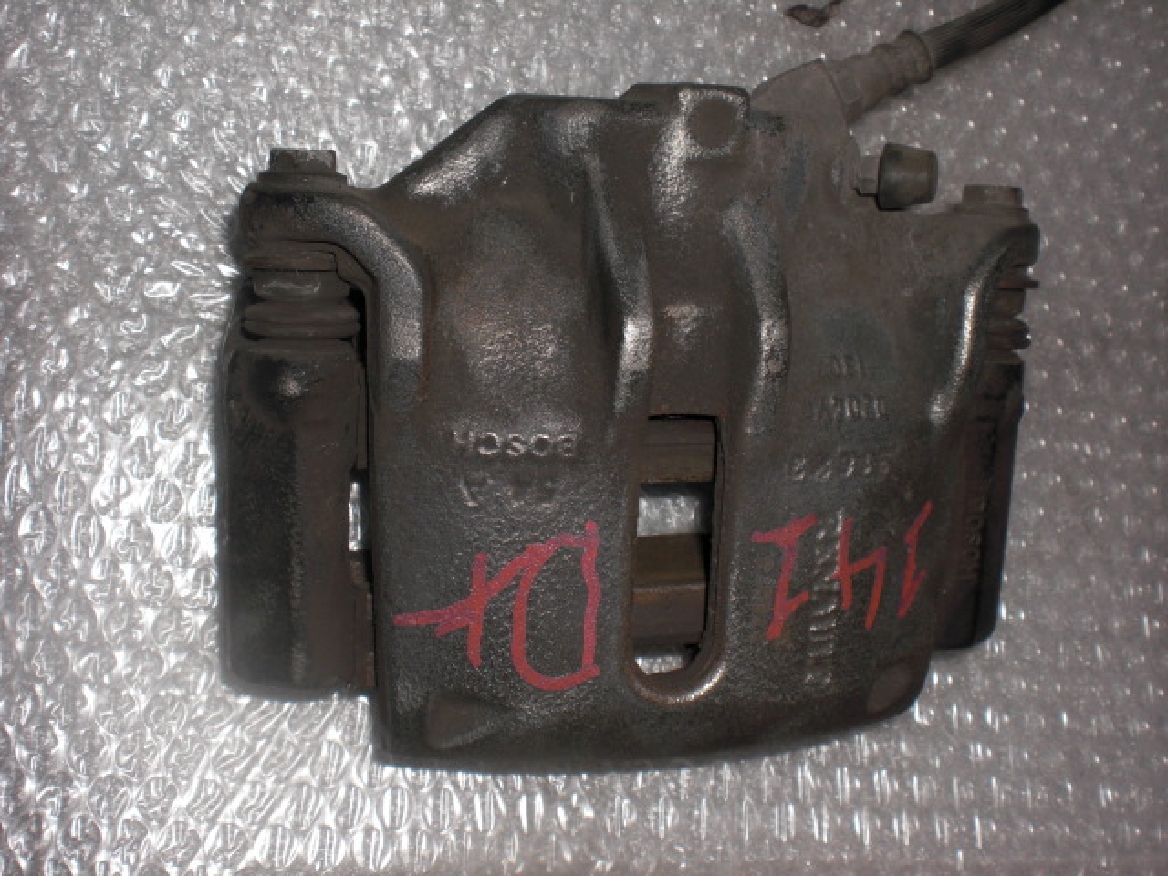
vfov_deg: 37.7
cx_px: 584
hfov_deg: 49.0
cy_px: 438
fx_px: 1282
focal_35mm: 38
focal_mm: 6.3
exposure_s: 1/30
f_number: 5.6
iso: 64
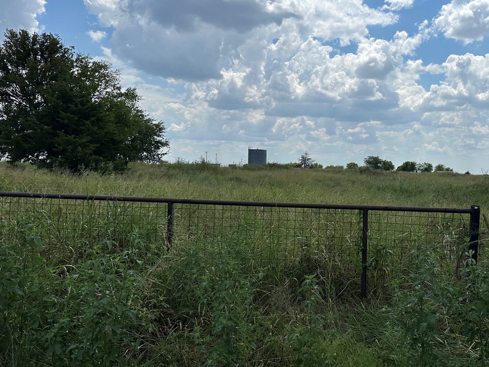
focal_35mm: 36
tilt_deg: +1.6
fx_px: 509
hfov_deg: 50.1
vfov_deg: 39.7
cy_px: 177
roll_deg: +0.2
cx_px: 340
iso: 80
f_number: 1.78
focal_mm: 6.86
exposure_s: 1/8929
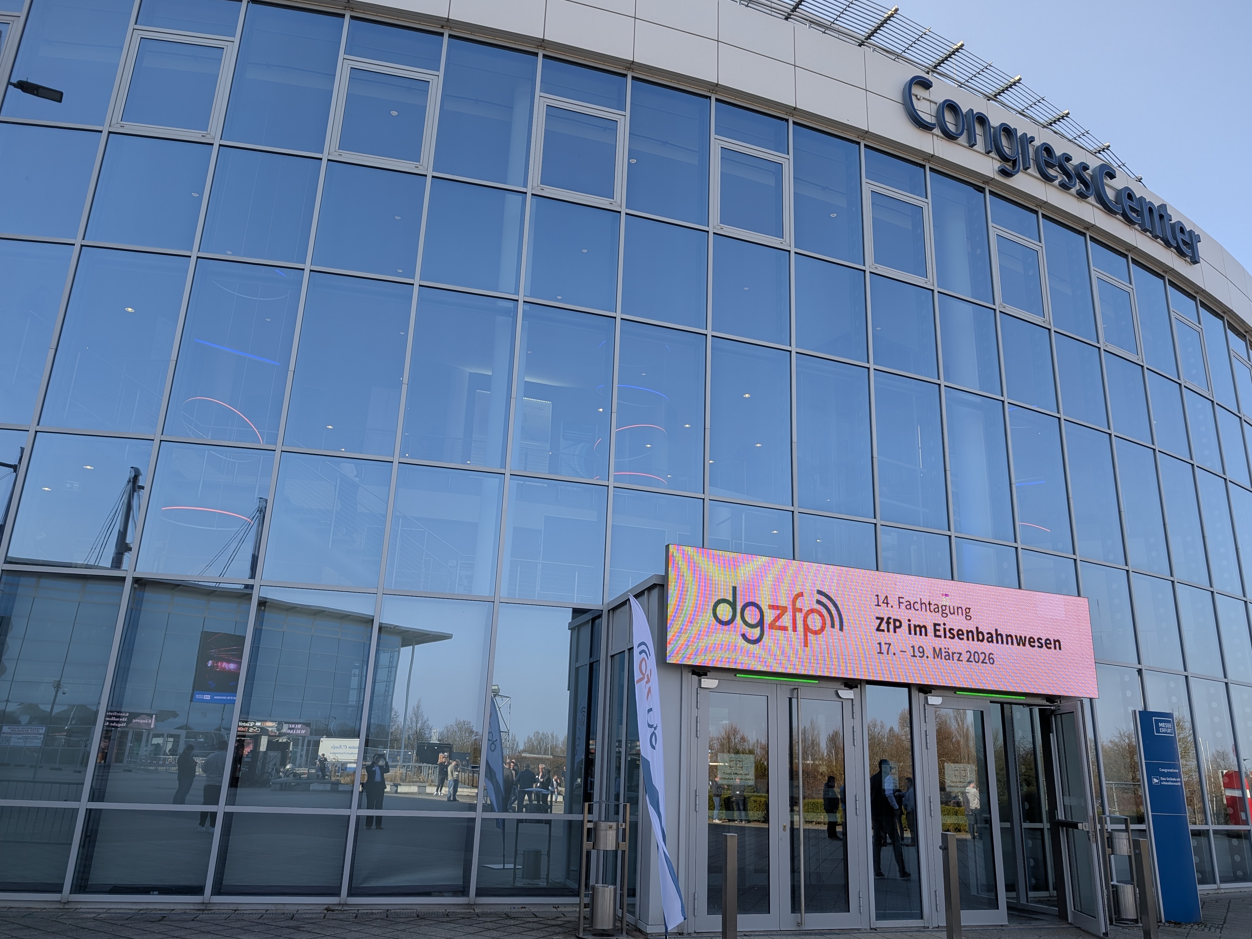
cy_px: 472
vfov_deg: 54.9
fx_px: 904
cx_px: 617
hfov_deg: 69.4
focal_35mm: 25
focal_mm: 6.9
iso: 32
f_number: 1.68
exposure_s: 1/778
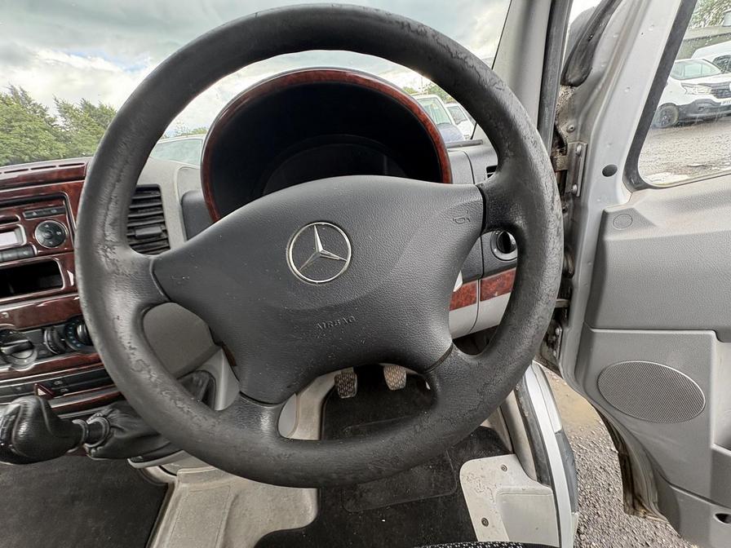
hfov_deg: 102.1
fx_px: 296
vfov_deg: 85.7
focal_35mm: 14
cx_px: 366
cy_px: 274
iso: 125
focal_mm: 2.22
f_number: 2.2
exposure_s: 1/103
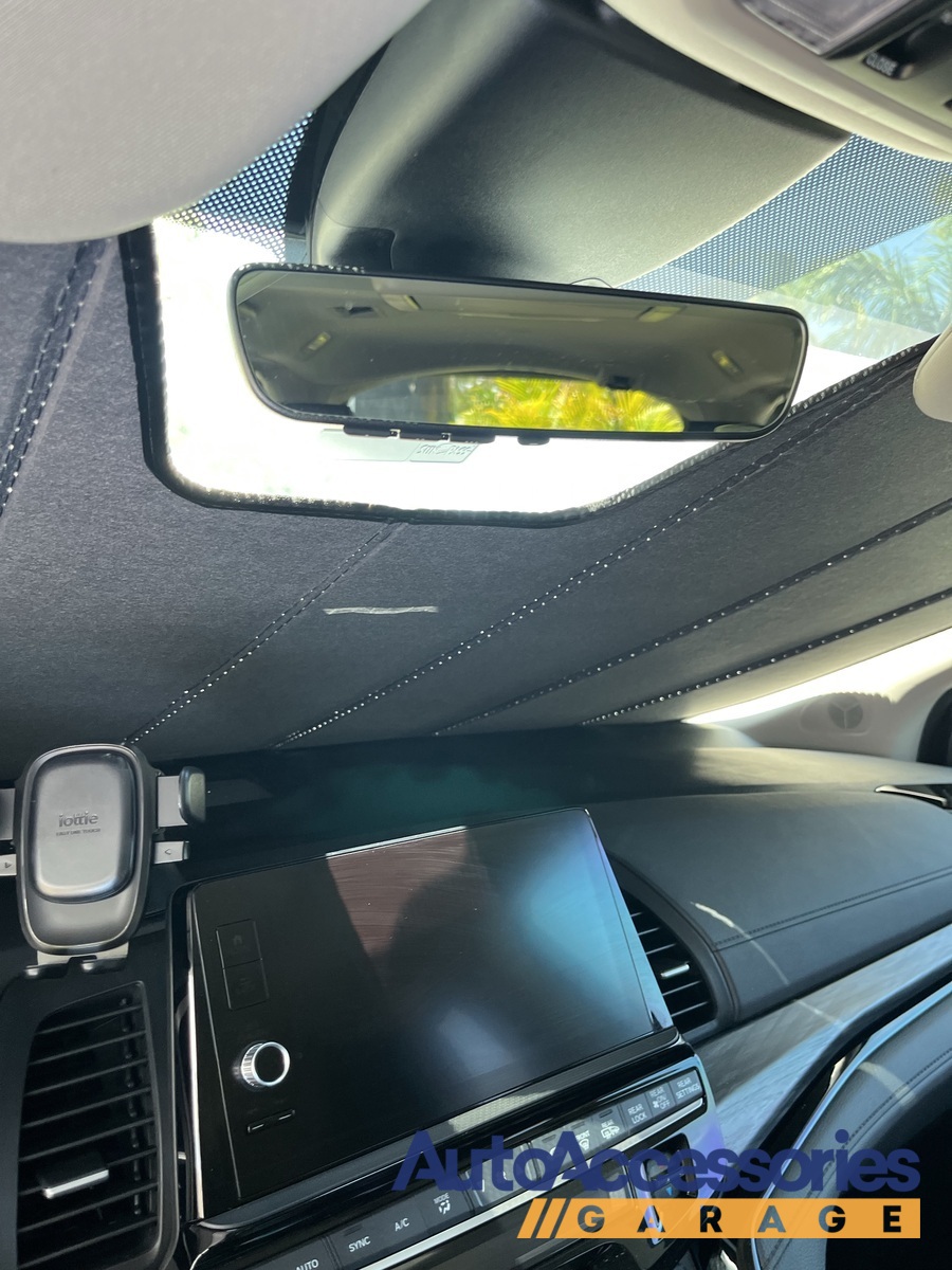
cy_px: 635
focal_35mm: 26
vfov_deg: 67.3
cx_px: 476
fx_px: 953
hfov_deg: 53.1
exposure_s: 1/121
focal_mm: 5.1
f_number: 1.6
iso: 125
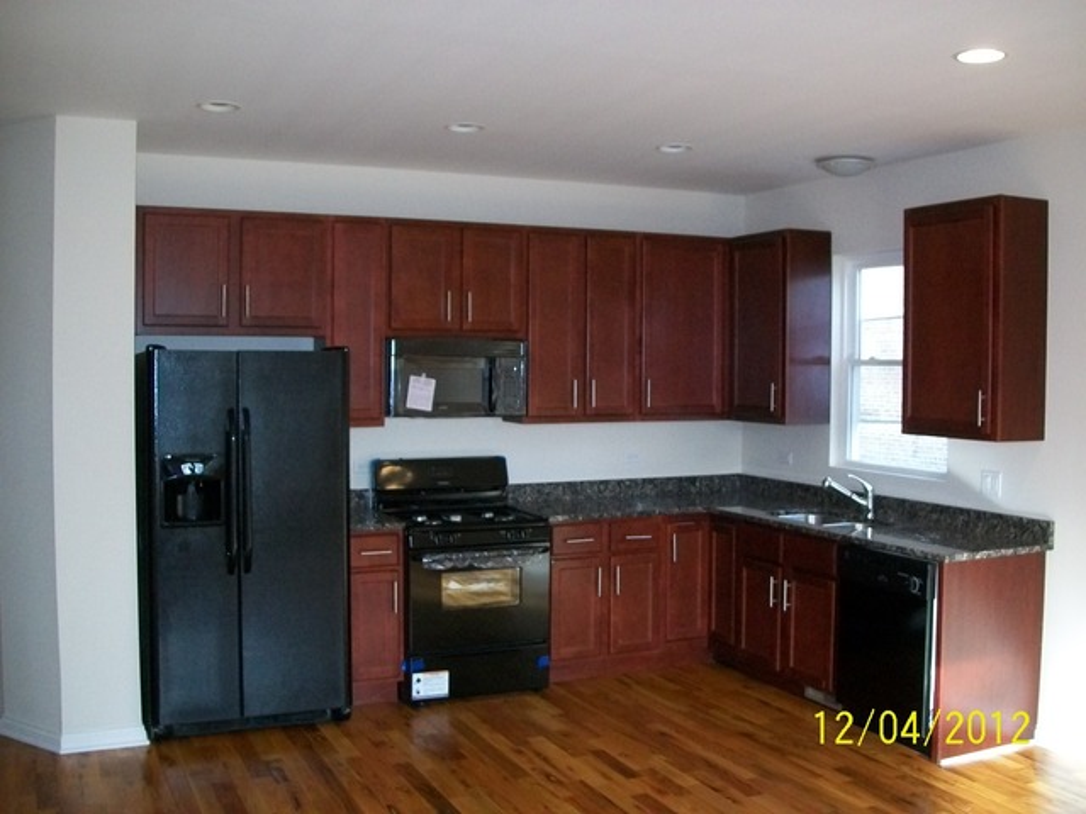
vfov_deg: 39.7
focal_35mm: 36
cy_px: 407
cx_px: 543
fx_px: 1129
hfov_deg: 51.4
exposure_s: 1/60
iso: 160
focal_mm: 6
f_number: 2.7
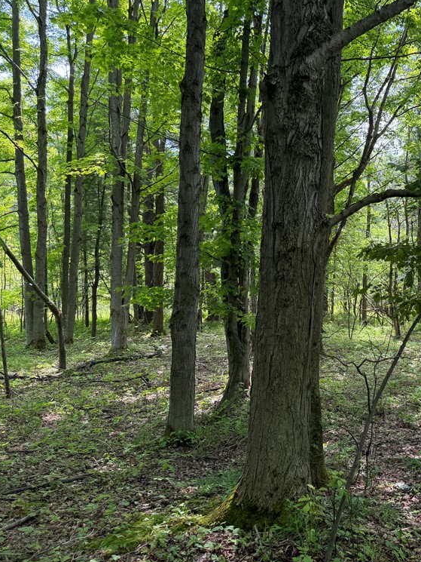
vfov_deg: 55.3
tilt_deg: -2.7
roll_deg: +1.5
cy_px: 281
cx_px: 374
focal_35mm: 33
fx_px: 535
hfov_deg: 40.0
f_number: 1.78
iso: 80
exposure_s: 1/309
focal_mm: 6.76
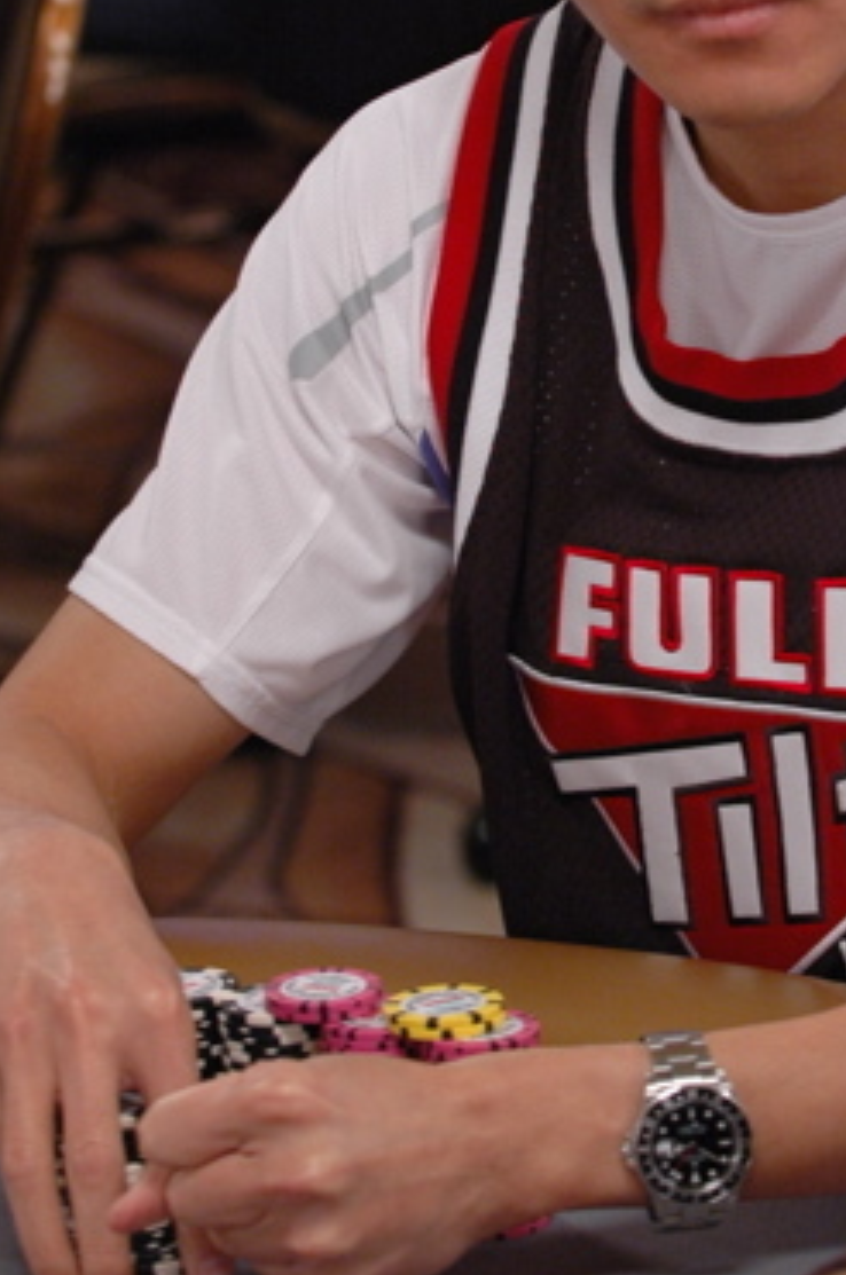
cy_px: 476
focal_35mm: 226
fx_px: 7996
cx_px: 729
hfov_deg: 6.0
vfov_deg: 9.1
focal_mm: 80
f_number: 3.5
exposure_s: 1/40
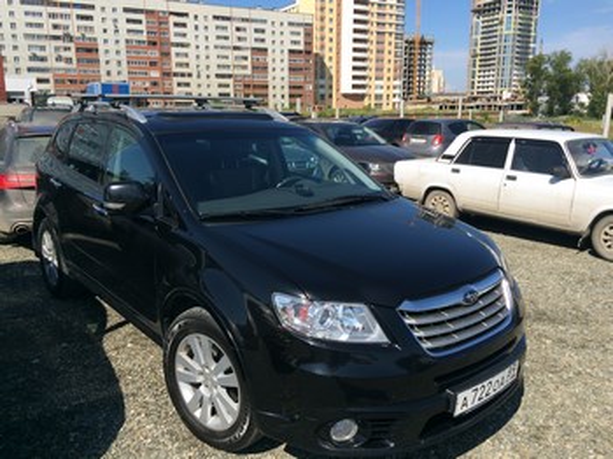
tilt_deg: -11.2
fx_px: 513
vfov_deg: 48.2
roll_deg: +0.6
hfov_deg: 61.7
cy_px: 230
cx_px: 306
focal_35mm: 29
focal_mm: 4.15
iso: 32
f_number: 2.2
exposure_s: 1/1953
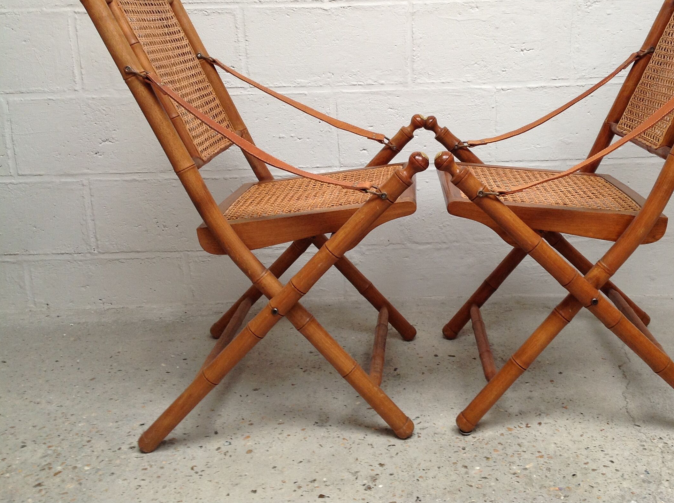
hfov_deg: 43.6
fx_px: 836
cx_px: 412
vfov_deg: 33.4
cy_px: 196
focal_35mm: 43
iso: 100
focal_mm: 4.28
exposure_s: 1/30
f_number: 2.4
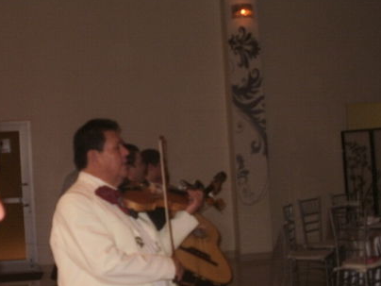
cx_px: 190
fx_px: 627
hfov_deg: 33.8
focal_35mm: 57
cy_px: 108
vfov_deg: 25.6
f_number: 3.5
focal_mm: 6.3
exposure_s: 1/30
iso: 125
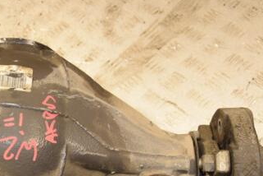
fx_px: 431
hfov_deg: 32.8
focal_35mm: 59
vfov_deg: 22.7
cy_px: 143
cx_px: 43
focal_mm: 21
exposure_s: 1/200
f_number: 5.6
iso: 800
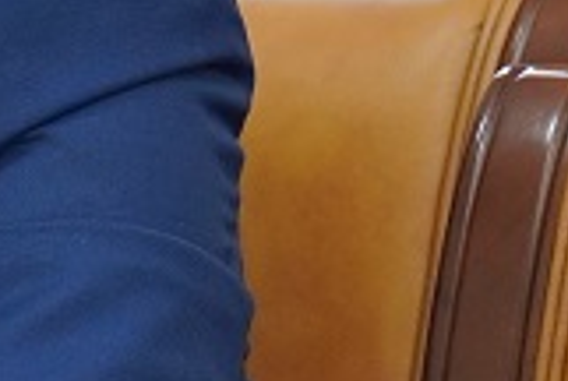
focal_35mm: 619
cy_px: -21
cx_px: -515
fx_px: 9784
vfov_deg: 2.2
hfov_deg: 3.3
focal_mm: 74
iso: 1600
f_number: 4
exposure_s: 1/160
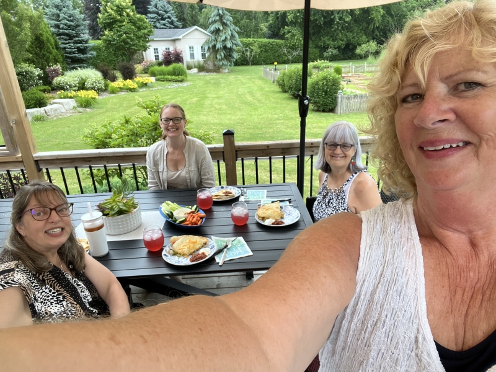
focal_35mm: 23
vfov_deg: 58.9
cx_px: 248
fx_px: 330
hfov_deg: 73.9
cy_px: 186
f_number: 2.2
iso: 64
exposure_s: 1/121
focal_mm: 2.71
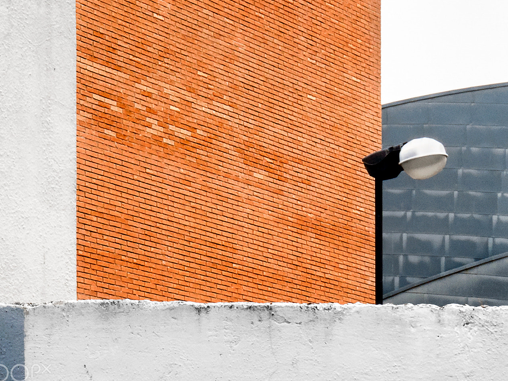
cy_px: 185
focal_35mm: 43
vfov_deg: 33.6
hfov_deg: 43.8
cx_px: 273
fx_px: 631
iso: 200
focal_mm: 17
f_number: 16
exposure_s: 1/25
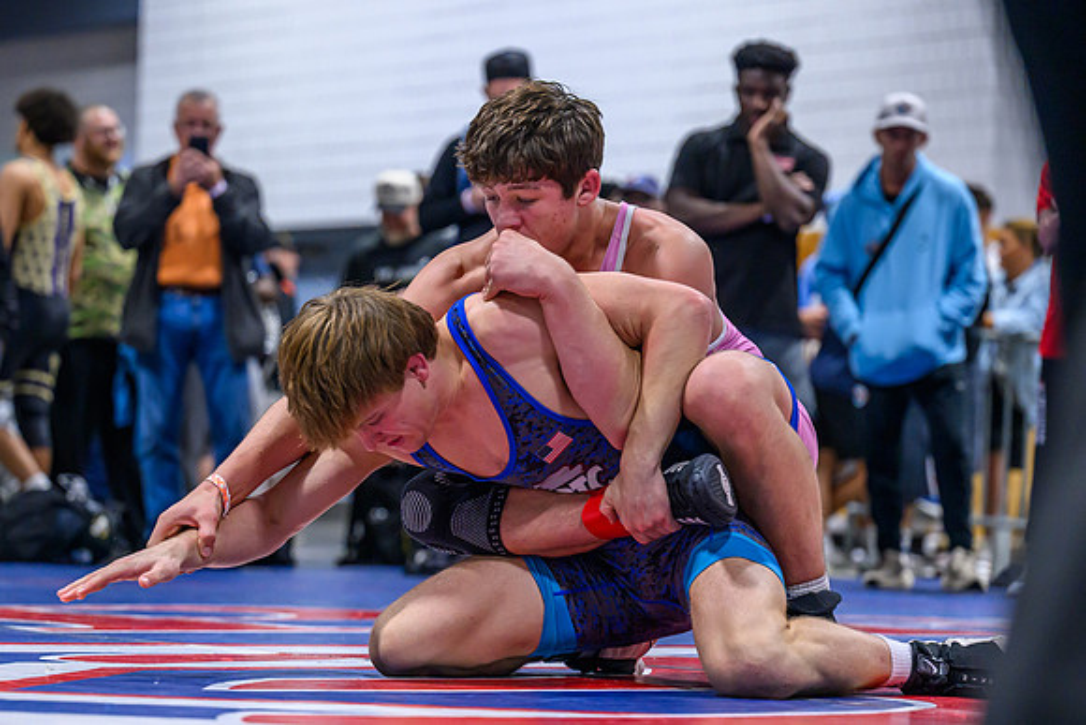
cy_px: 406
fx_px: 4044
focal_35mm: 134
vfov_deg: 10.2
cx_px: 525
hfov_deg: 15.3
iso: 2500
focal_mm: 90
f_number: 2.8
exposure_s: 1/800
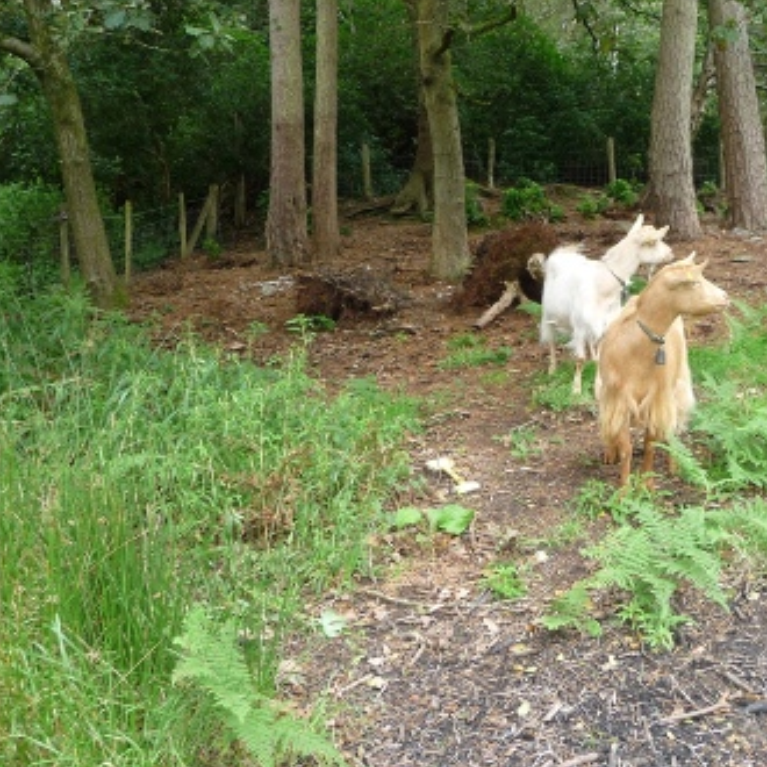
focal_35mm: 36
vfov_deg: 46.0
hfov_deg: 45.7
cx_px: 474
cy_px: 379
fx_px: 902
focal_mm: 5
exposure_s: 1/30
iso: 125
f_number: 3.4
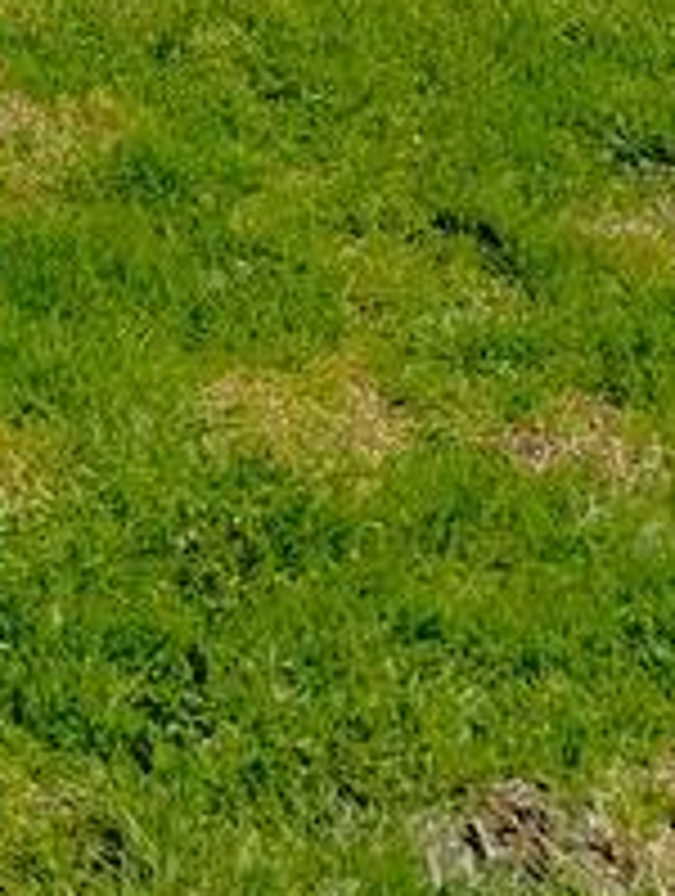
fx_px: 3369
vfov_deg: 11.6
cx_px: -976
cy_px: -1441
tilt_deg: +5.8
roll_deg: +2.1
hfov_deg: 9.9
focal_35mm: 130
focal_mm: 6.76
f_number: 1.78
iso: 80
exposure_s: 1/2907
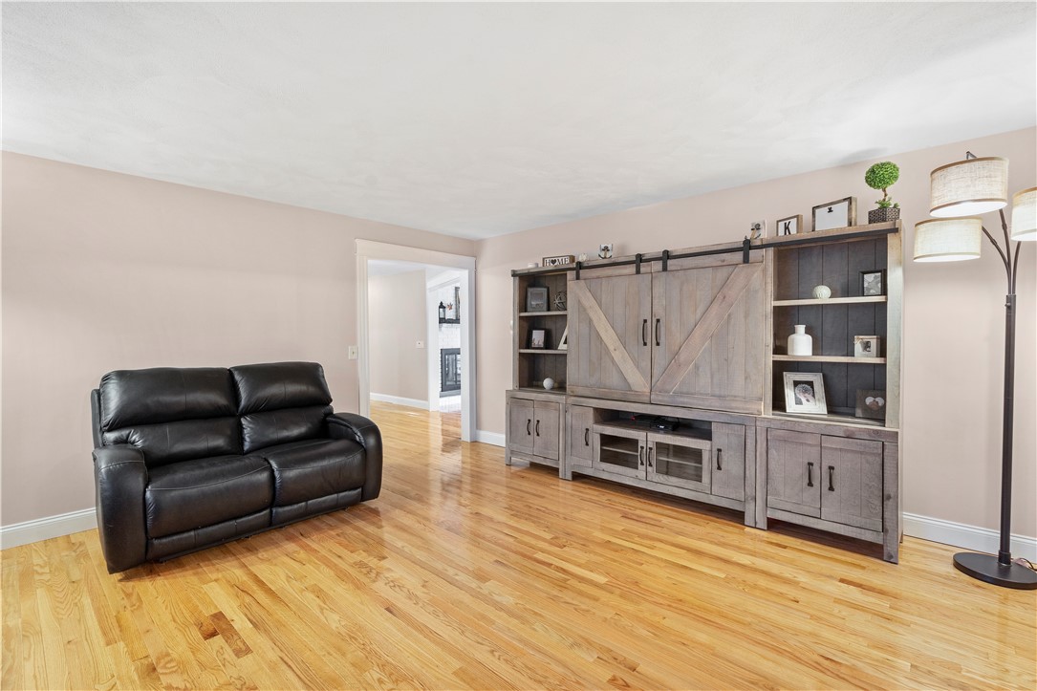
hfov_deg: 96.7
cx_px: 518
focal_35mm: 16
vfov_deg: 73.7
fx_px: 461
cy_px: 346
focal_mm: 16
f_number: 8
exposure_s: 1
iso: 500
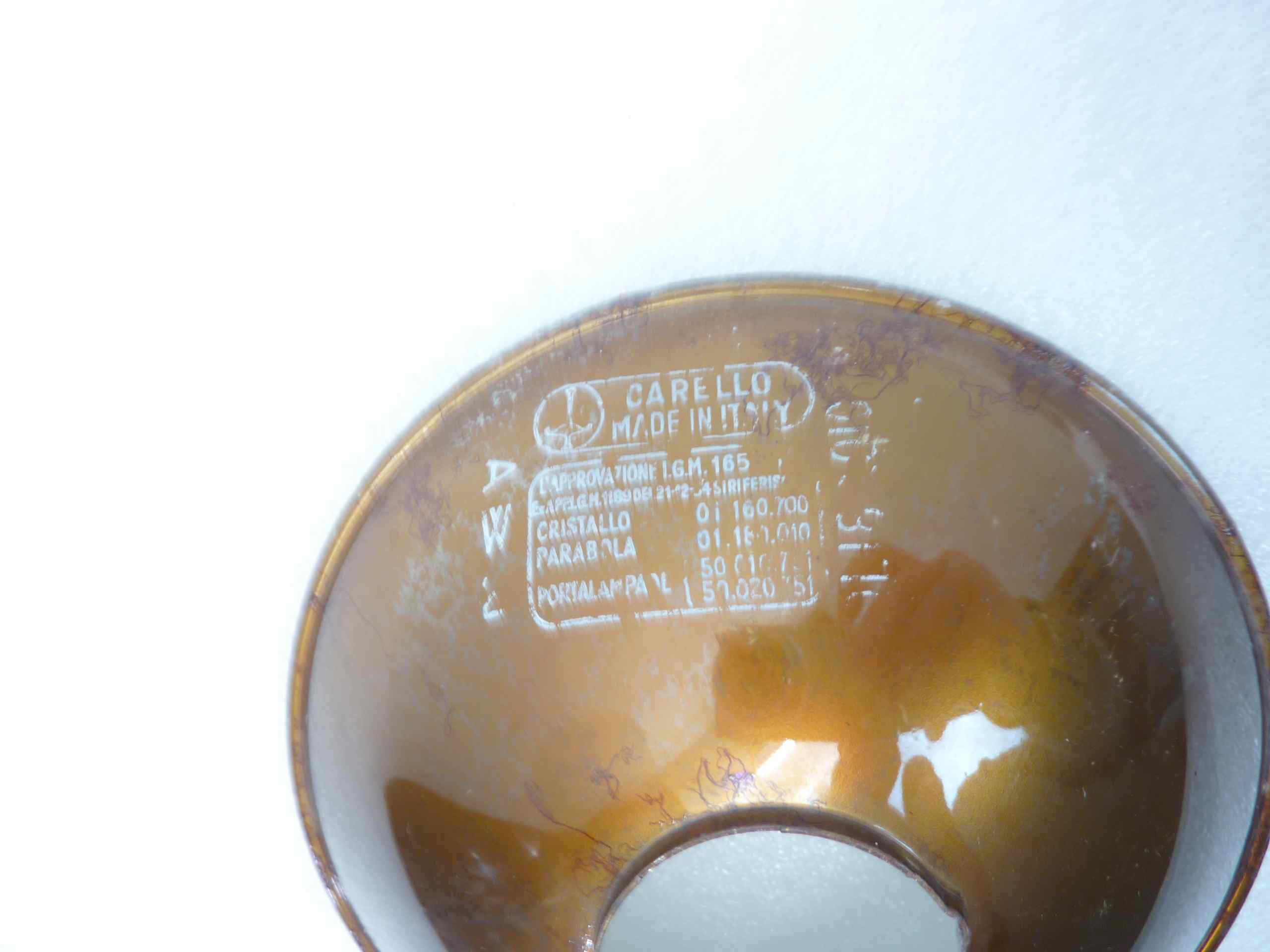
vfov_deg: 54.9
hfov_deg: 69.4
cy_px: 476
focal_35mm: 25
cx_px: 635
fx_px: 917
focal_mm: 4.1
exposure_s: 1/8
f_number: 3.3
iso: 80
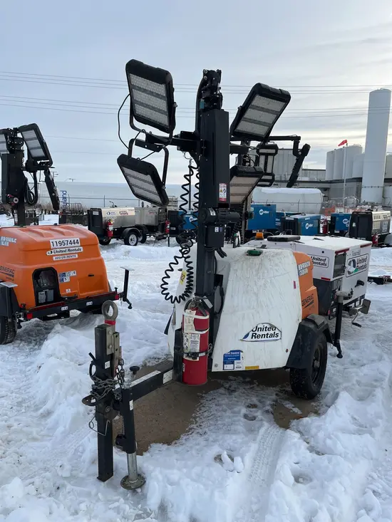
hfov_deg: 53.1
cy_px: 261
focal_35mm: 26
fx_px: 392
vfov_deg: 67.3
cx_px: 196
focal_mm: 5.1
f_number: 1.6
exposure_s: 1/1748
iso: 50
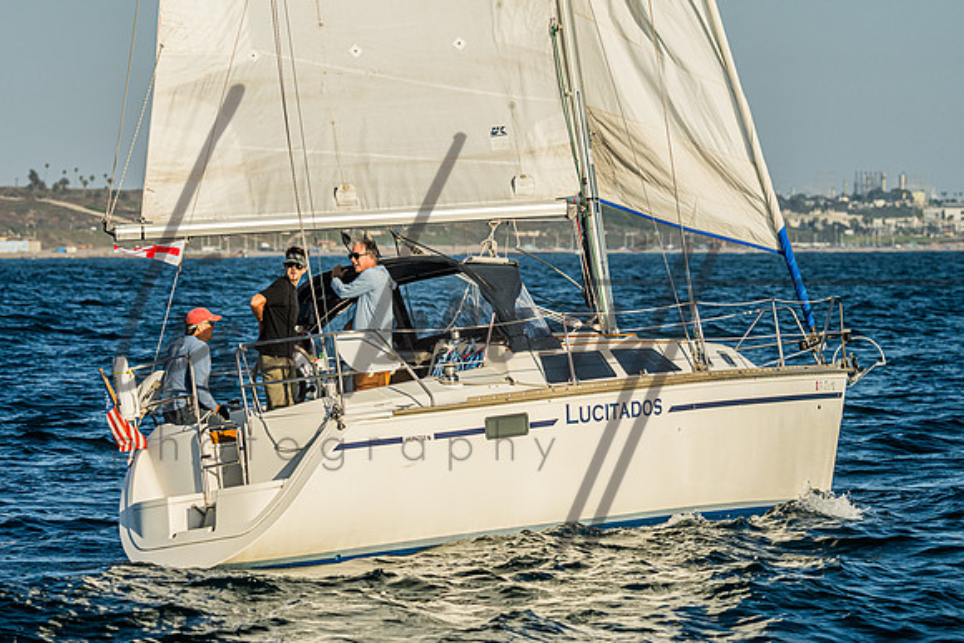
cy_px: 284
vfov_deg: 6.1
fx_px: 6078
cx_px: 460
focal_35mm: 227
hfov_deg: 9.1
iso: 400
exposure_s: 1/5000
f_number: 5.6
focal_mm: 170
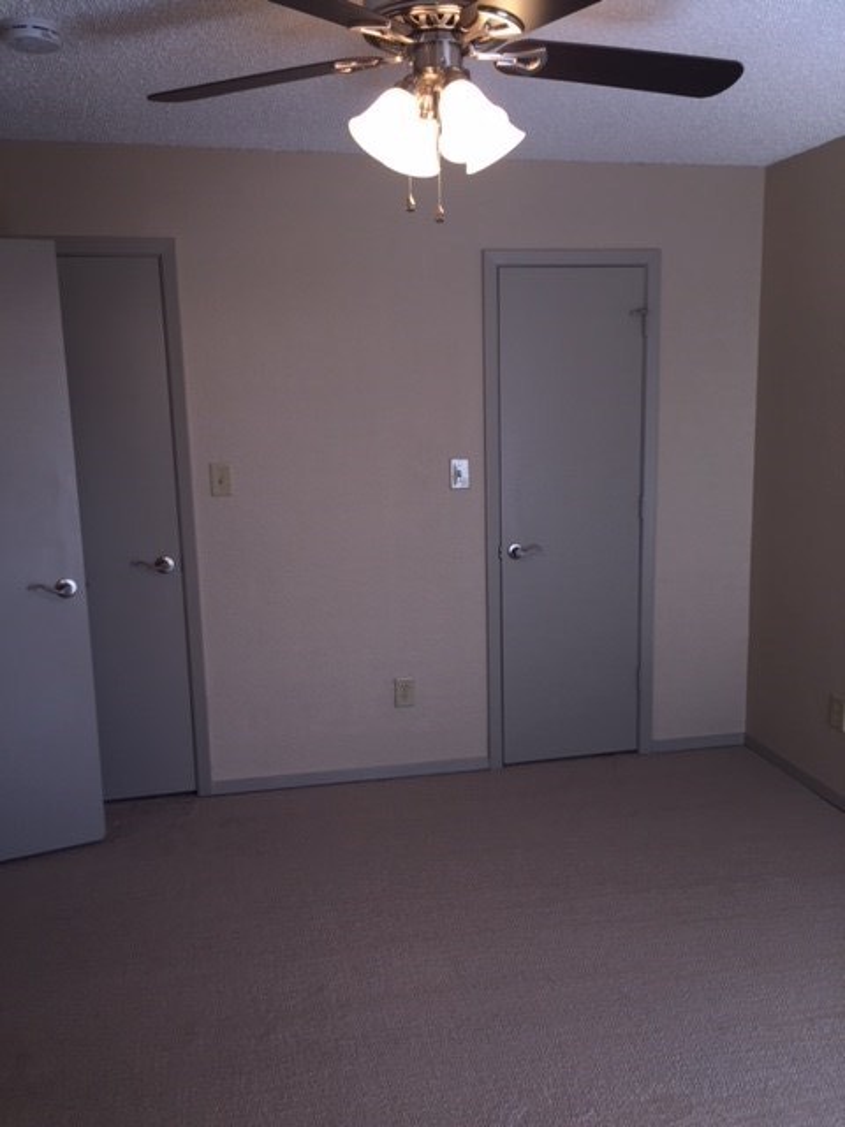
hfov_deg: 48.2
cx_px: 422
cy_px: 564
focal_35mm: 29
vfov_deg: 61.7
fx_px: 944
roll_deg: +1.1
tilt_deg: -9.1
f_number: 2.2
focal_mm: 4.15
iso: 32
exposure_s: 1/32
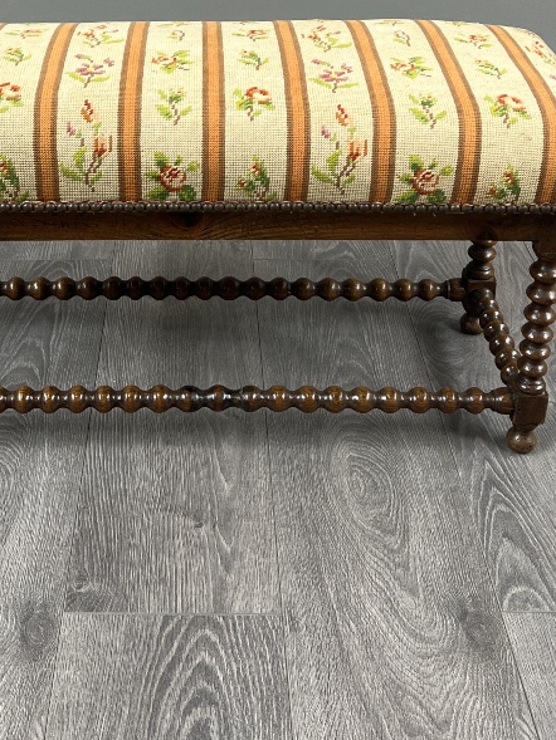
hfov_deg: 27.4
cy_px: 151
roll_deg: -0.7
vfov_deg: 35.1
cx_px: 199
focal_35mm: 53
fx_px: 1135
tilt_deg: -24.2
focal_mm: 5.7
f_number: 1.5
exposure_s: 1/100
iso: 125
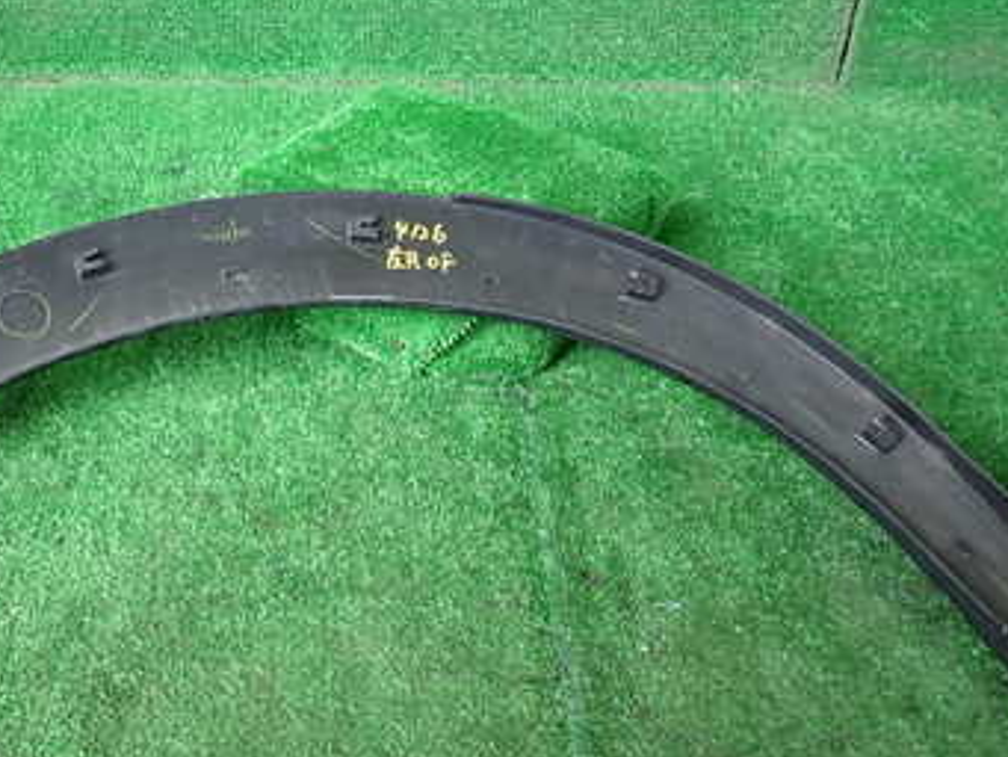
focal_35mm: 44
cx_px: 370
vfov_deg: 32.8
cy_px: 461
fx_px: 1282
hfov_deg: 42.6
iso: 200
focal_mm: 4.5
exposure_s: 1/50
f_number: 2
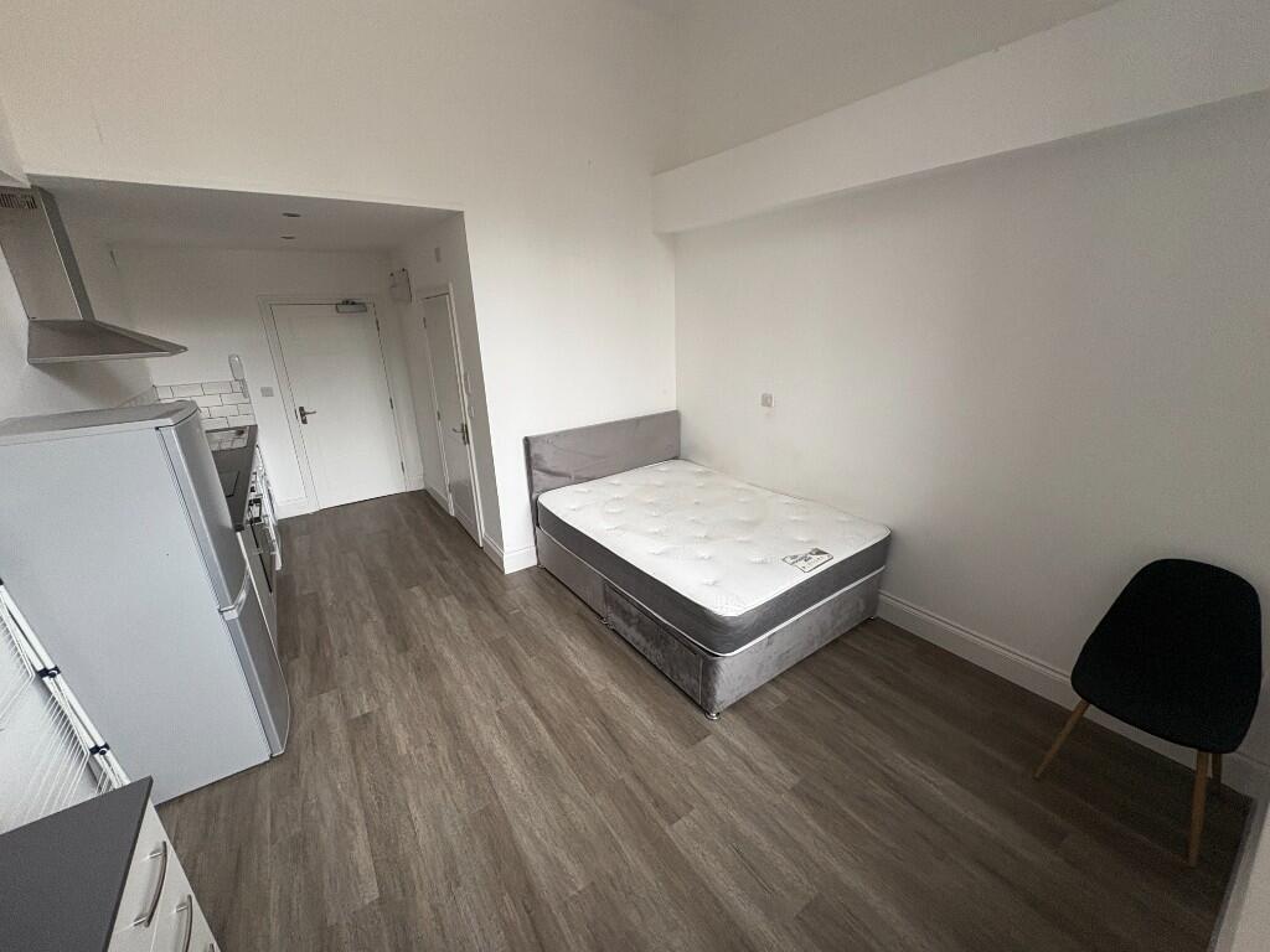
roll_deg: +1.9
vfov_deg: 85.7
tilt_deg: -18.6
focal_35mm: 14
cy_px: 476
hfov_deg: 102.1
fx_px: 514
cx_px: 635
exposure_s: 1/87
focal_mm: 2.22
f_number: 2.2
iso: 200
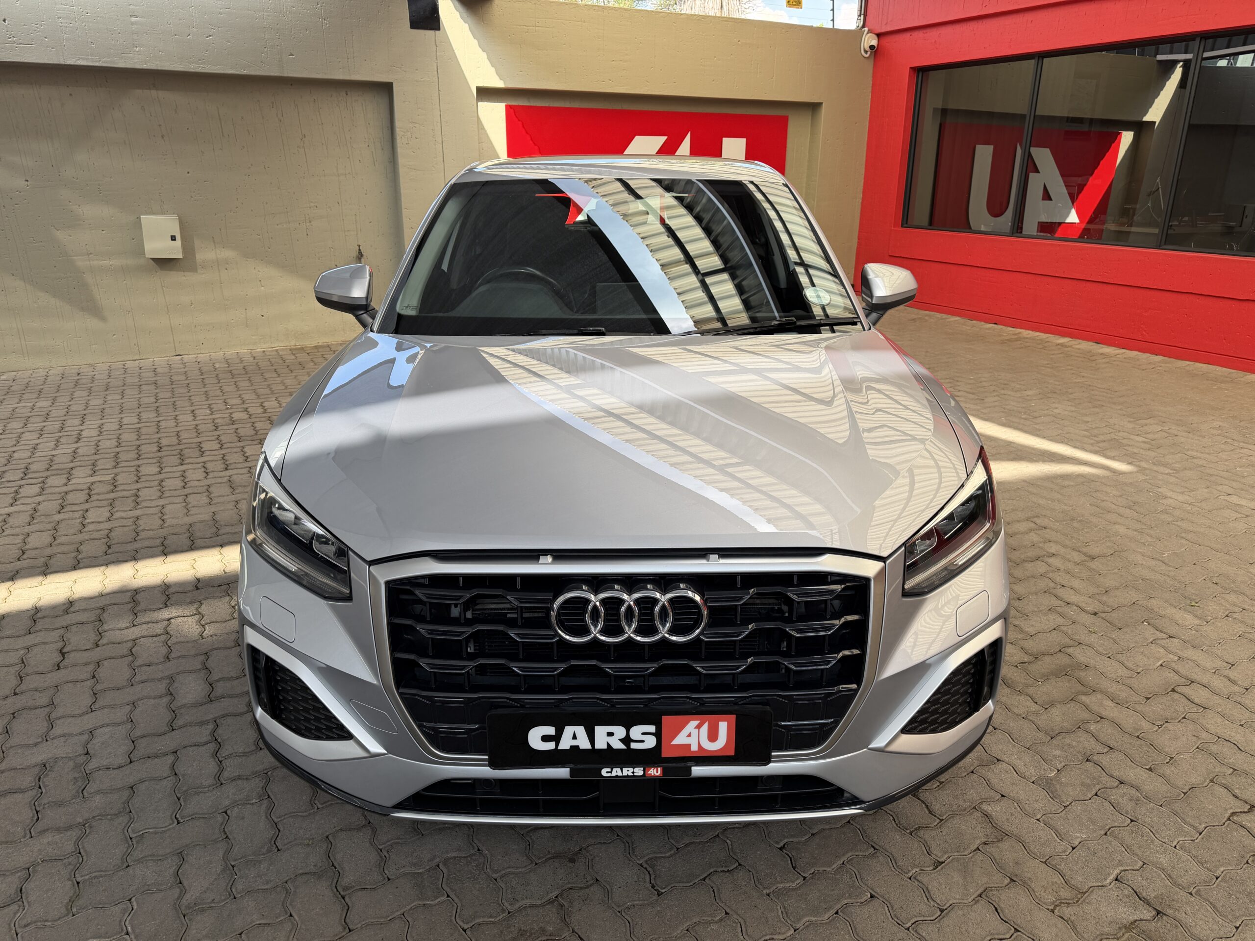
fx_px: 870
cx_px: 628
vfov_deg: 56.8
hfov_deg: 71.6
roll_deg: -0.6
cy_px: 470
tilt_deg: -19.3
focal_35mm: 24
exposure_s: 1/335
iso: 80
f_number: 1.78
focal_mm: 6.76
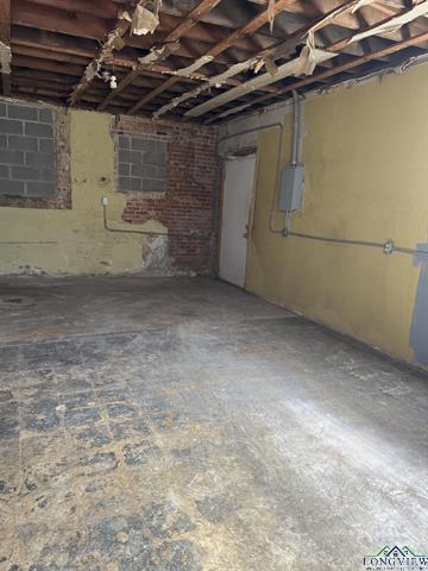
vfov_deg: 71.6
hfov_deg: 56.8
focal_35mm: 24
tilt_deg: -12.1
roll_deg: -2.9
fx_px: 396
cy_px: 286
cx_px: 214
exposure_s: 1/121
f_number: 1.78
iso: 100
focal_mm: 6.76
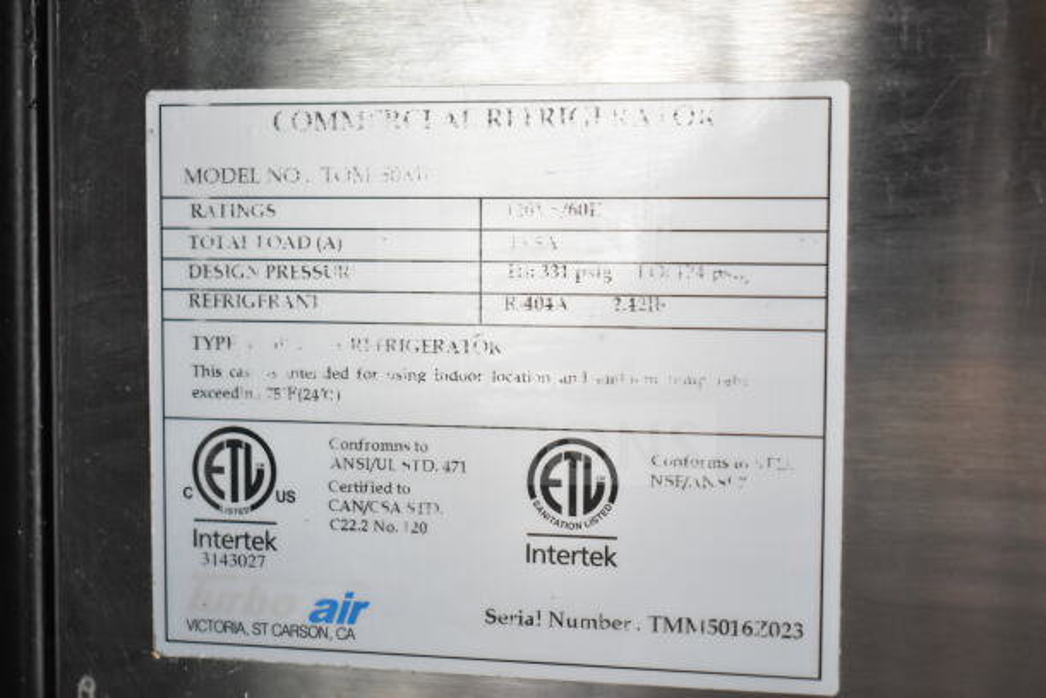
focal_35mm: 54
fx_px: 1569
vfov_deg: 25.1
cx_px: 523
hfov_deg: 36.9
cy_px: 349
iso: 1600
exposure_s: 1/100
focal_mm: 36
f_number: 4.8
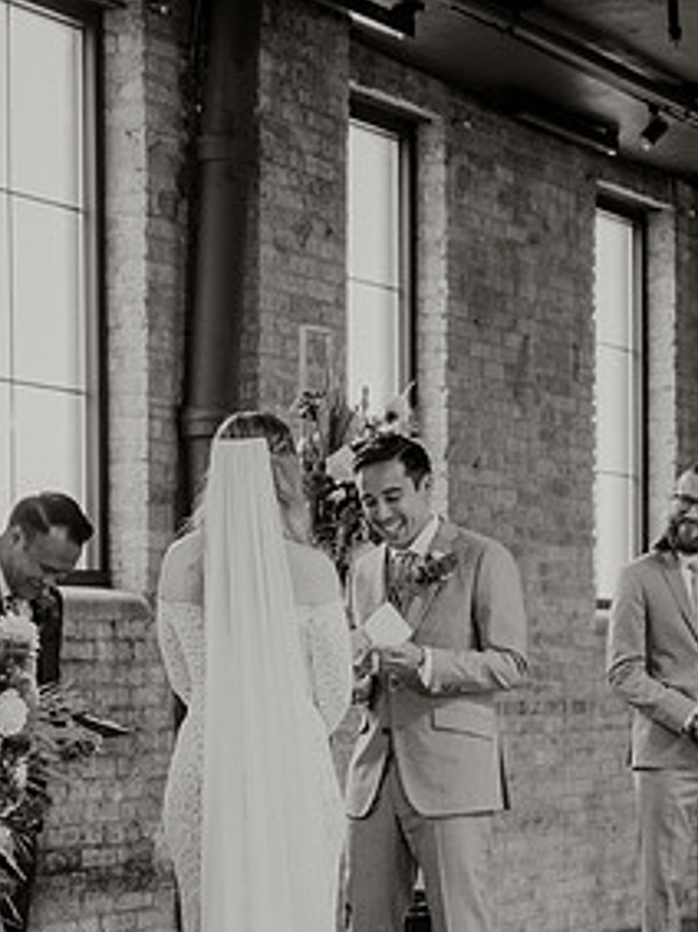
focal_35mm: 107
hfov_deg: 13.8
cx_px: 226
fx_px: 2879
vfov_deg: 18.3
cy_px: 692
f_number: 3.2
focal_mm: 70
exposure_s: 1/200
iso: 1250
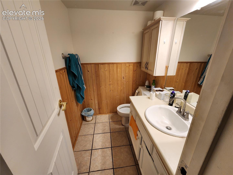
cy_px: 88
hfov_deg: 106.2
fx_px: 88
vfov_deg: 89.9
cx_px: 116
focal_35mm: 13
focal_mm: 2.2
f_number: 2.2
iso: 100
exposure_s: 1/60
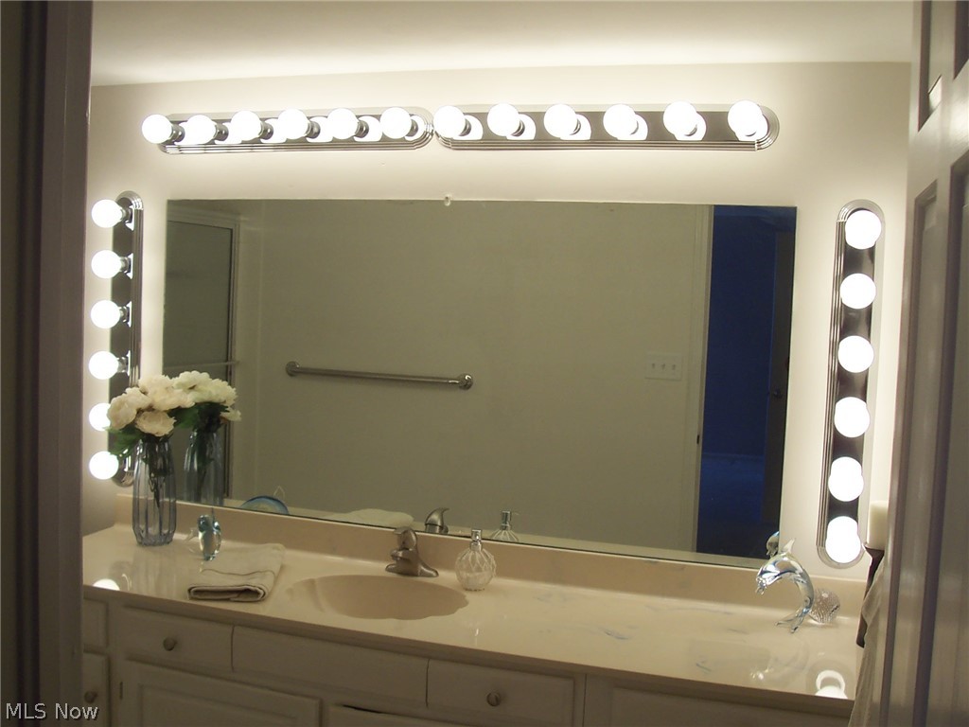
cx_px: 484
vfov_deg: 38.7
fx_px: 1036
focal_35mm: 37
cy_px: 364
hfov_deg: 50.1
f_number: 2.8
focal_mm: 5.6
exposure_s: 1/90
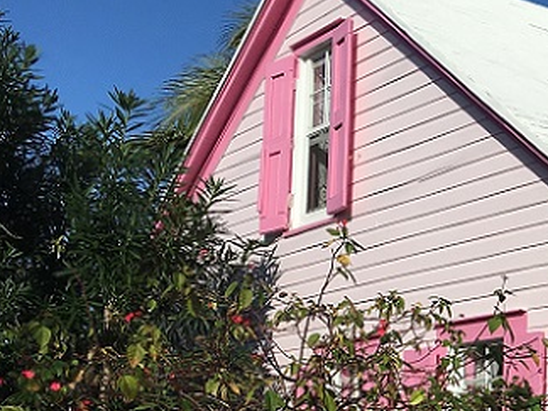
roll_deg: -1.1
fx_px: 1346
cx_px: 754
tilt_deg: +4.9
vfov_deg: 17.0
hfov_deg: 20.6
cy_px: 411
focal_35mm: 85
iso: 25
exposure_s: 1/4525
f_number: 2.2
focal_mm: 4.15
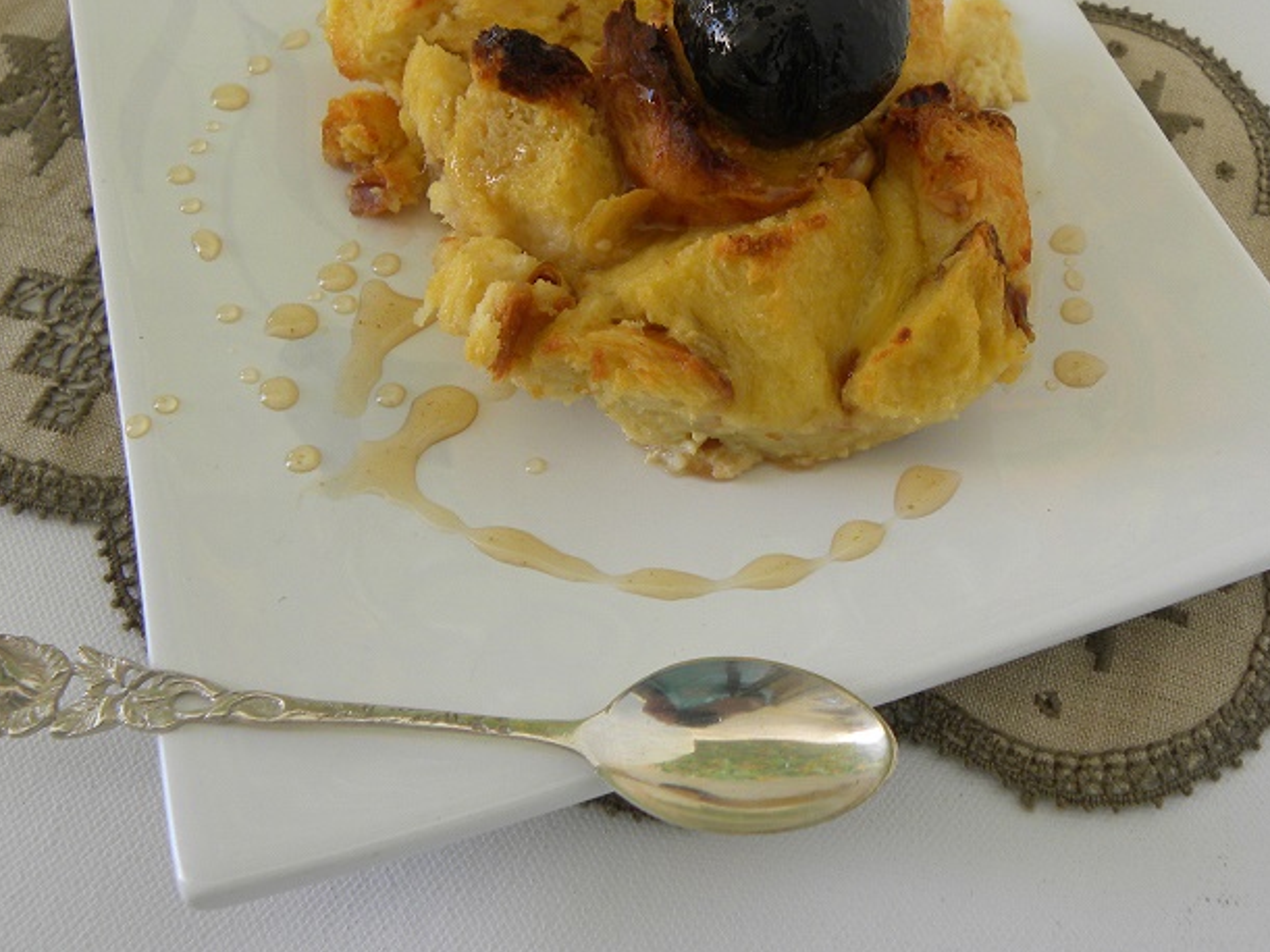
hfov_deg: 48.9
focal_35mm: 38
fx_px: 1394
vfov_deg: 37.4
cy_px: 337
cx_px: 698
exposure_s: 1/60.3
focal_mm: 5.2
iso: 82
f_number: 2.8
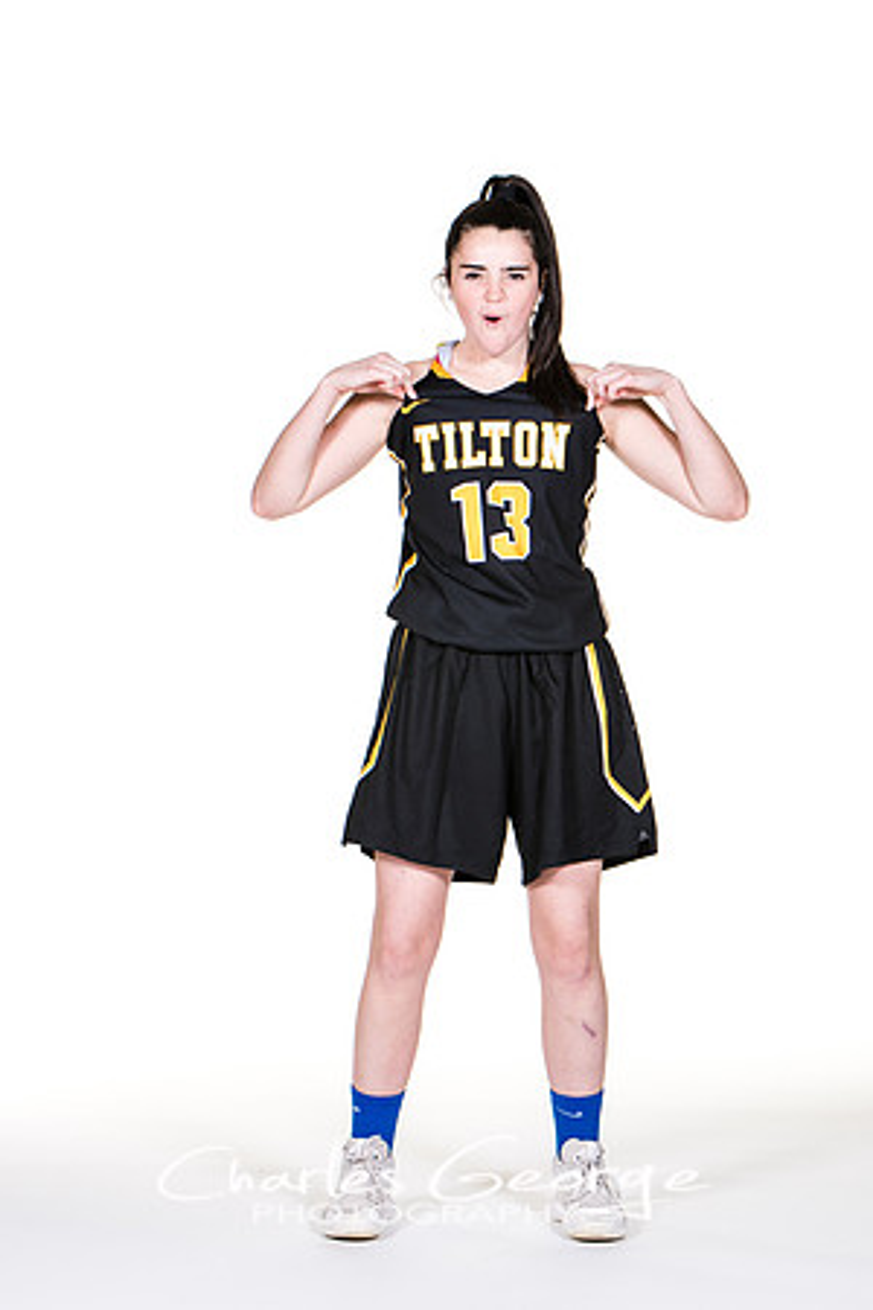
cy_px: 655
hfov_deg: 9.9
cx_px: 436
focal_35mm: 138
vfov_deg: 14.9
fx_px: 5019
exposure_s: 1/160
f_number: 6.3
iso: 200
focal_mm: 92
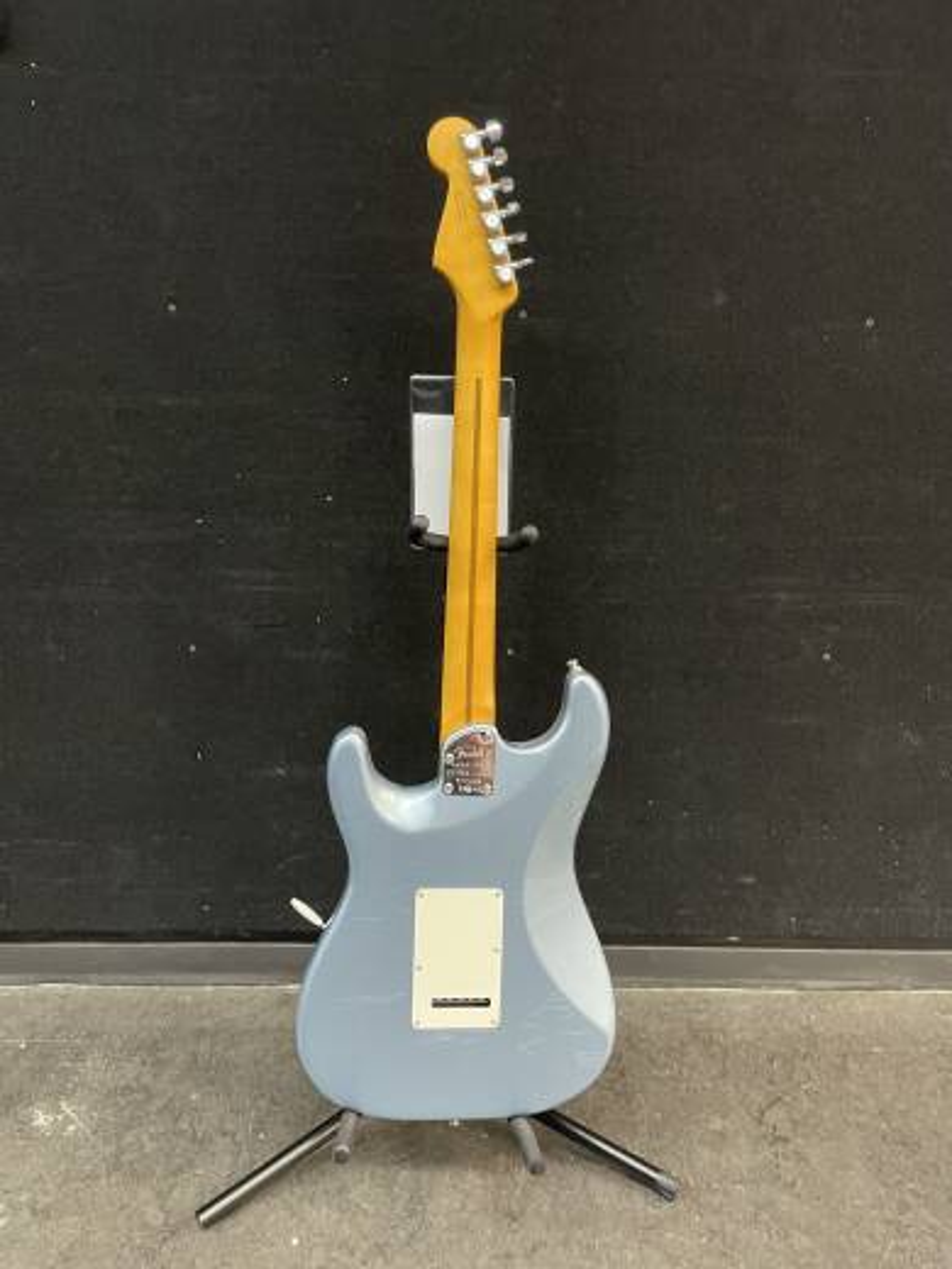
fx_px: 953
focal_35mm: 26
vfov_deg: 67.3
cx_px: 476
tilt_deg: -14.6
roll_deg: -2.2
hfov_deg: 53.1
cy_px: 634
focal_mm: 4.2
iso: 200
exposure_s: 1/60
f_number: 1.6
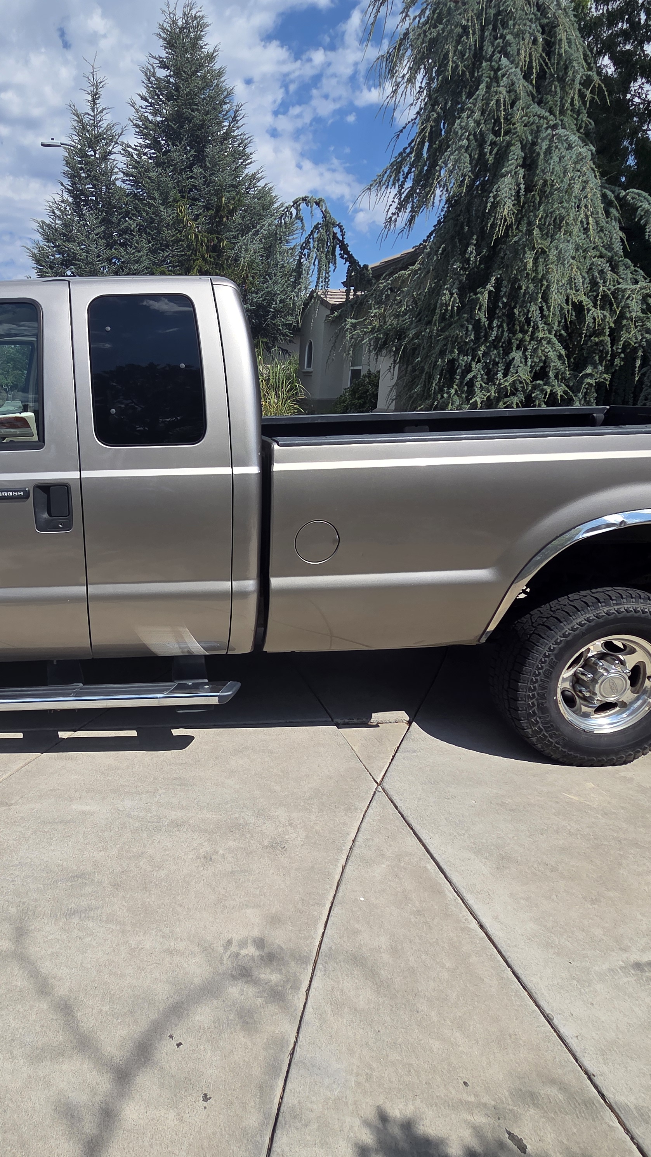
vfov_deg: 89.6
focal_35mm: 19
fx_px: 583
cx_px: 149
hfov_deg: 55.1
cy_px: 578
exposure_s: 1/2977
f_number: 2.2
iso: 50
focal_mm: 2.2
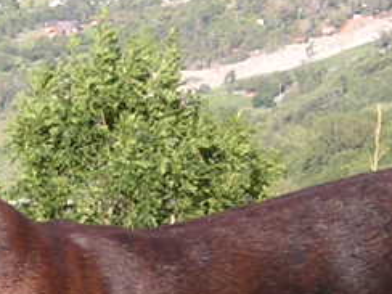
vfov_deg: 5.1
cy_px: 199
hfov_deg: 6.7
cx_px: 84
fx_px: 3329
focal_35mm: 294
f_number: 3.6
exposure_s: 1/328
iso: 100
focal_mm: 9.1
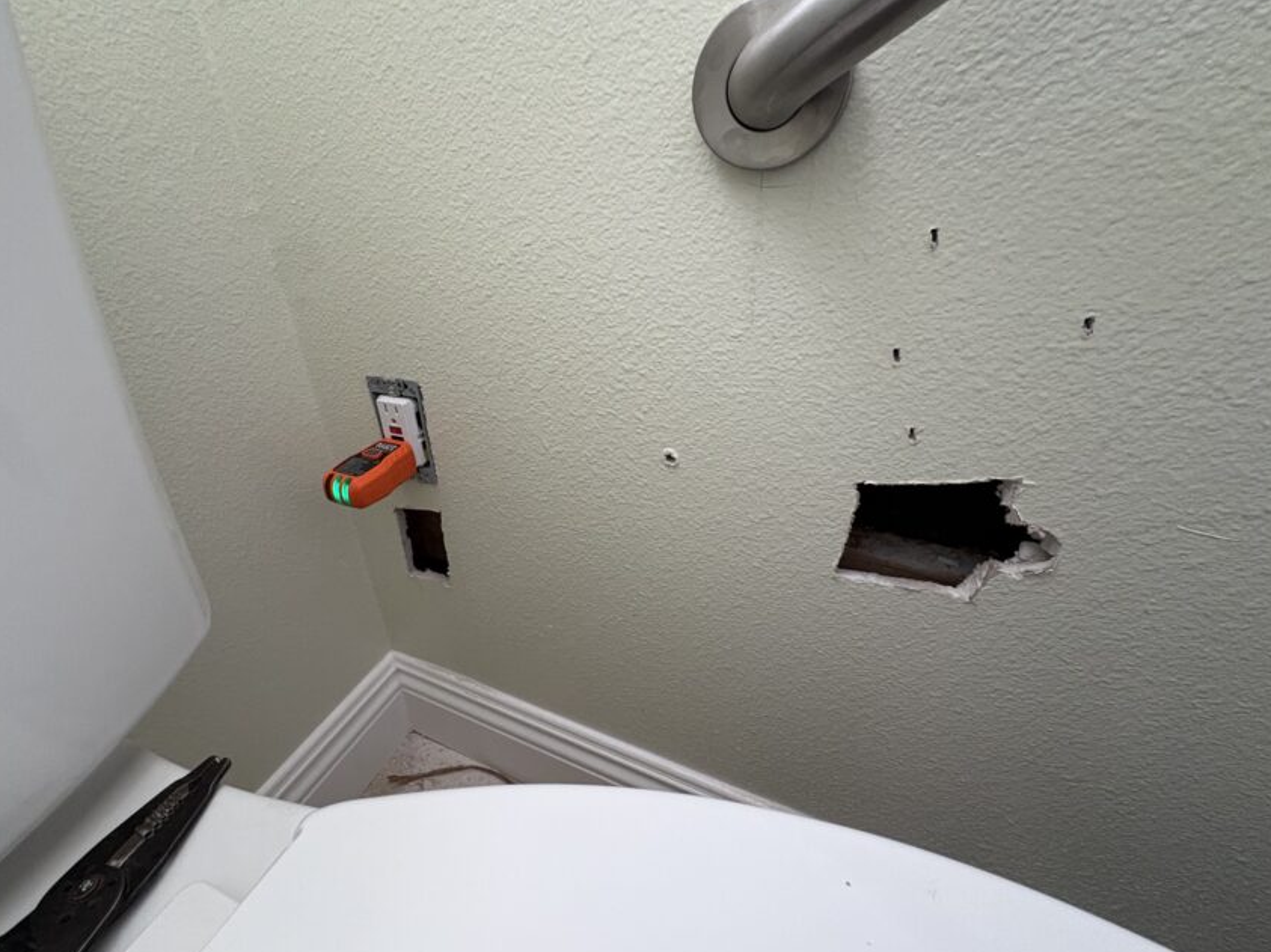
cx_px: 562
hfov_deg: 90.7
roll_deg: +4.9
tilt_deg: -30.7
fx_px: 624
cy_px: 468
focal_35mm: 17
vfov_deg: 74.7
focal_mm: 2.22
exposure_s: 1/60
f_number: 2.2
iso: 320
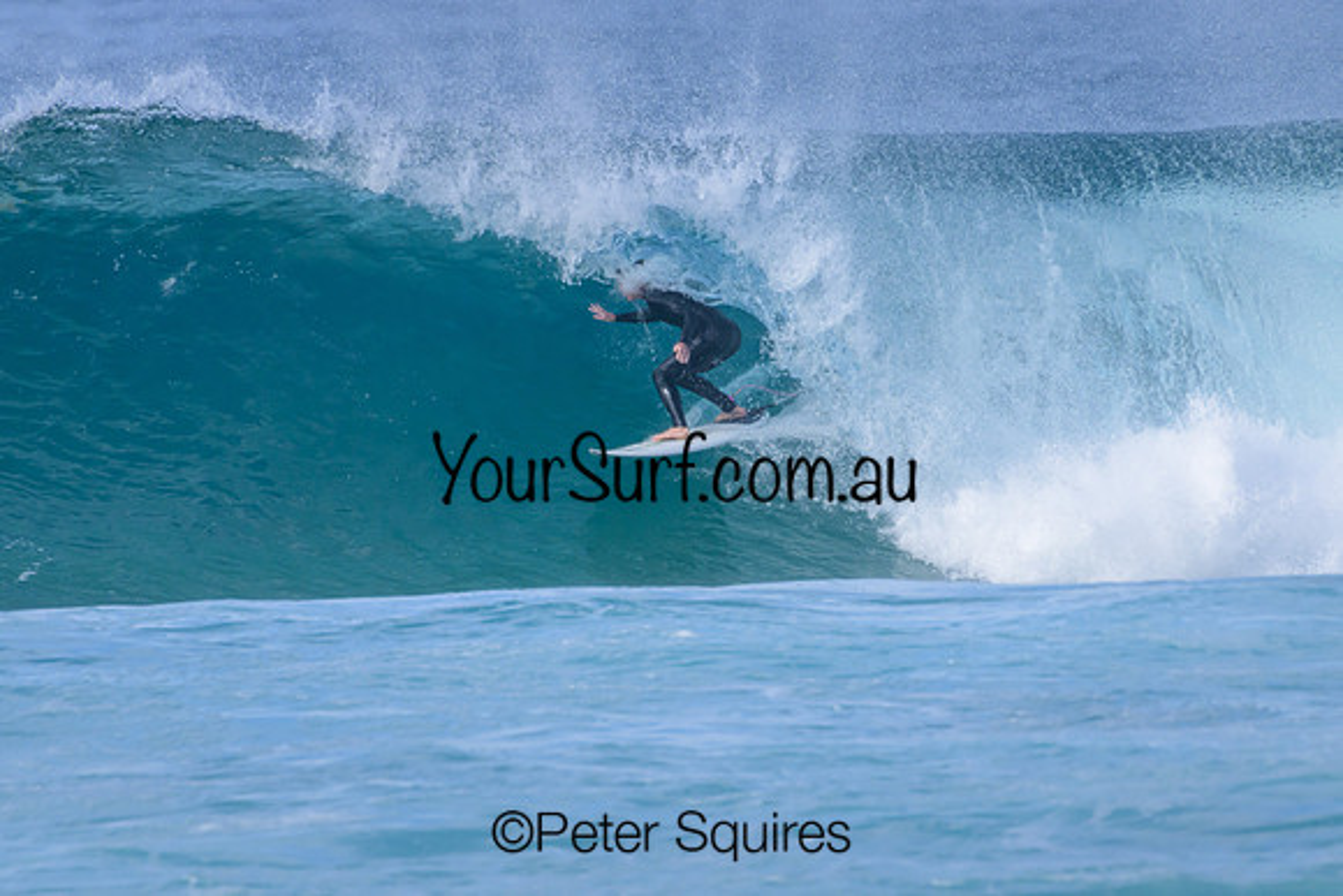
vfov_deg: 1.4
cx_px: 672
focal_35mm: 1000
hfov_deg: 2.1
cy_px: 448
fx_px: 37313
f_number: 11
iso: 1400
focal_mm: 1000
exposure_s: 1/2000
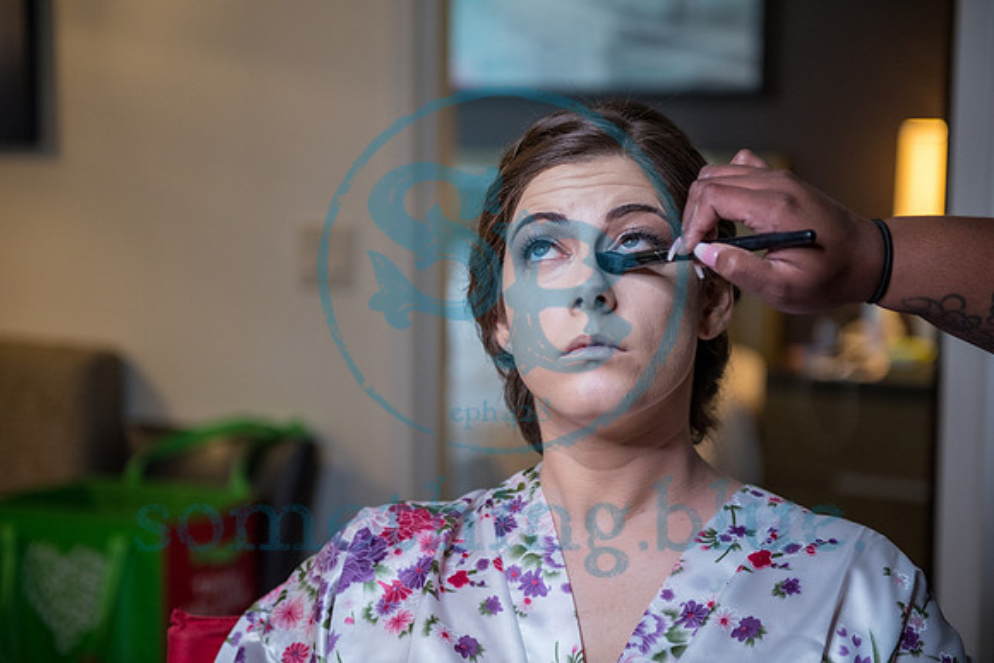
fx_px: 1933
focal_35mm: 70
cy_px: 332
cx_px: 497
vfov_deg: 19.5
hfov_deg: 28.8
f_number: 2.8
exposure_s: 1/400
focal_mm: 70
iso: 1600
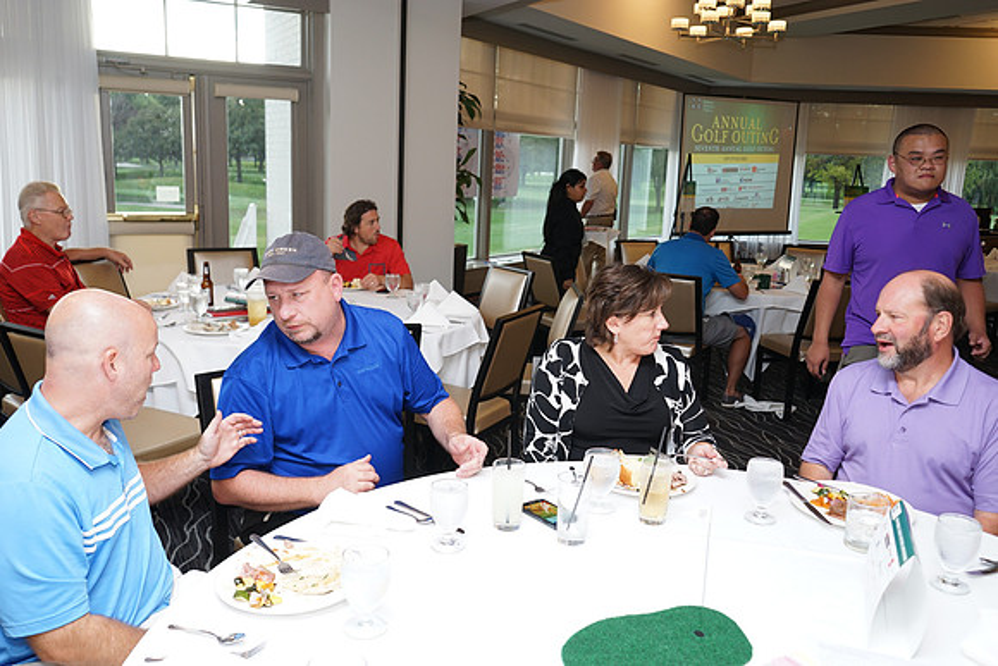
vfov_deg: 45.0
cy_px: 333
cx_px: 499
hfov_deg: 63.6
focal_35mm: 29
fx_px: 804
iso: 640
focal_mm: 29
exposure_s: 1/80
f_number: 5
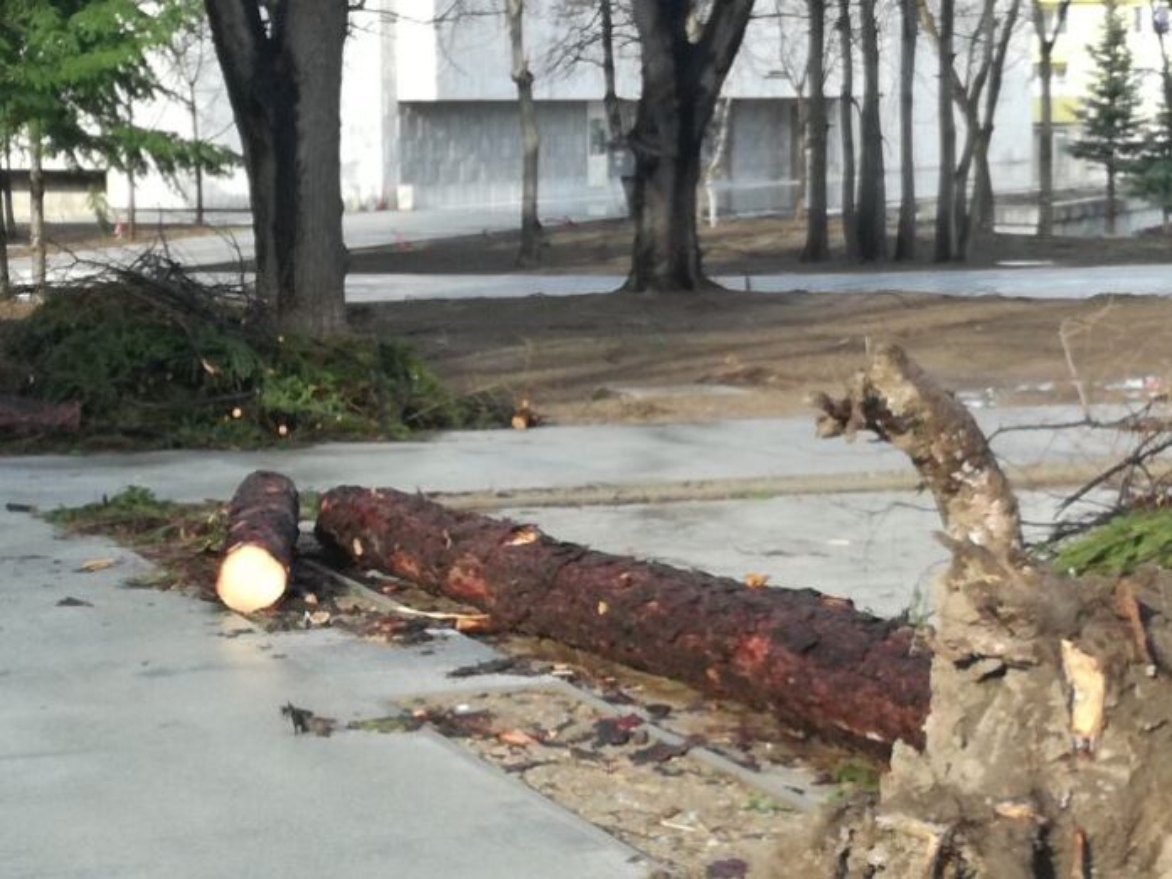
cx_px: 586
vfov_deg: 16.8
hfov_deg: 22.3
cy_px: 440
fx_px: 2979
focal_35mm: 88
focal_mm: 3.79
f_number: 2
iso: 50
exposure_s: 1/208
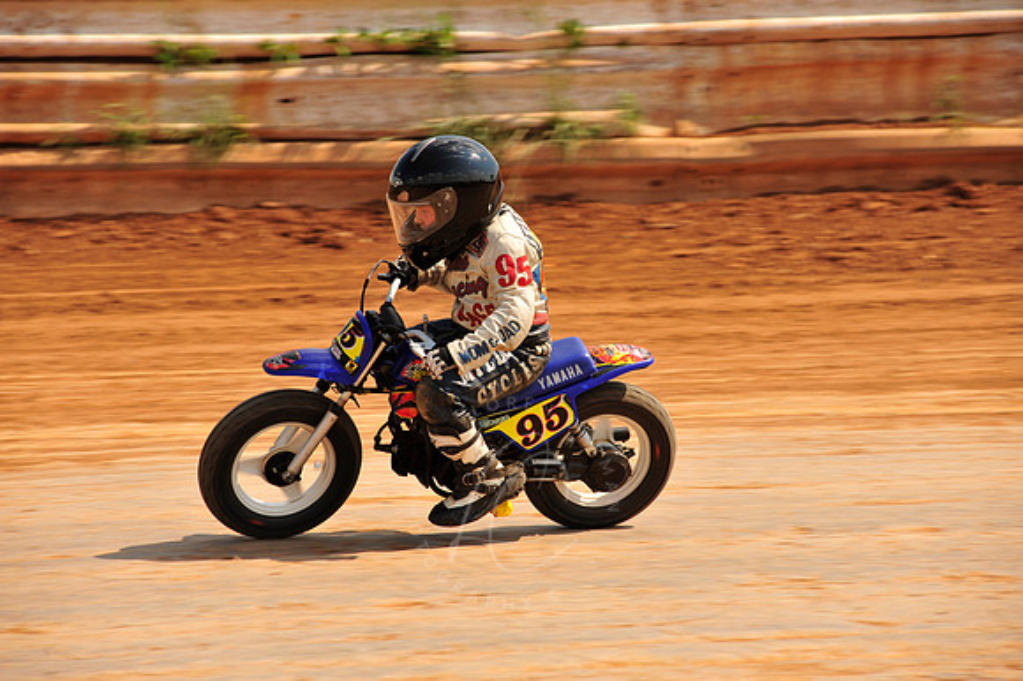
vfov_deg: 6.9
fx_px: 5680
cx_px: 512
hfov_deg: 10.3
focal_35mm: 200
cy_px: 340
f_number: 9
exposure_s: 1/400
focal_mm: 200
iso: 200
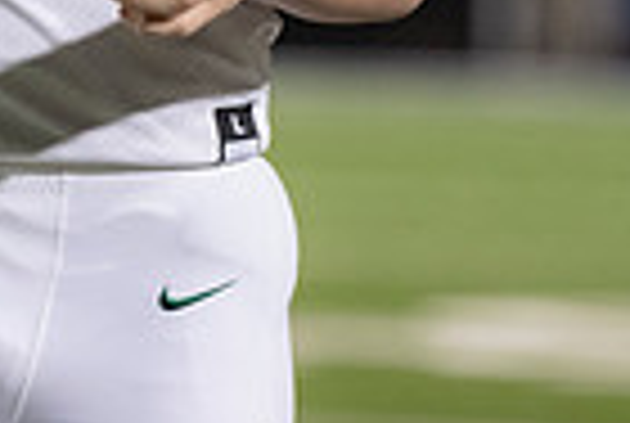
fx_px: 12066
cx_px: 76
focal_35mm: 688
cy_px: -299
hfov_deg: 3.0
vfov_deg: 2.0
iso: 4000
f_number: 2.8
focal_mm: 158
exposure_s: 1/1250
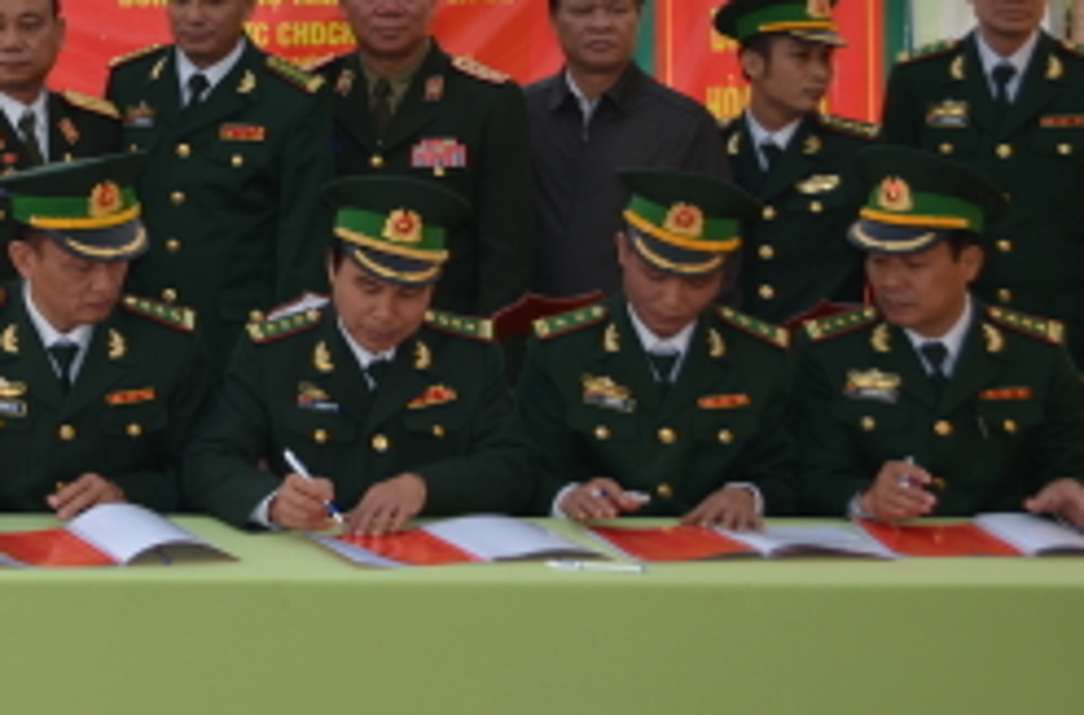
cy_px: -4
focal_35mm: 107
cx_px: -61
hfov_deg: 18.5
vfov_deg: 12.6
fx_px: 3212
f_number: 4.8
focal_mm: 32
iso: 160
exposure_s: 1/200
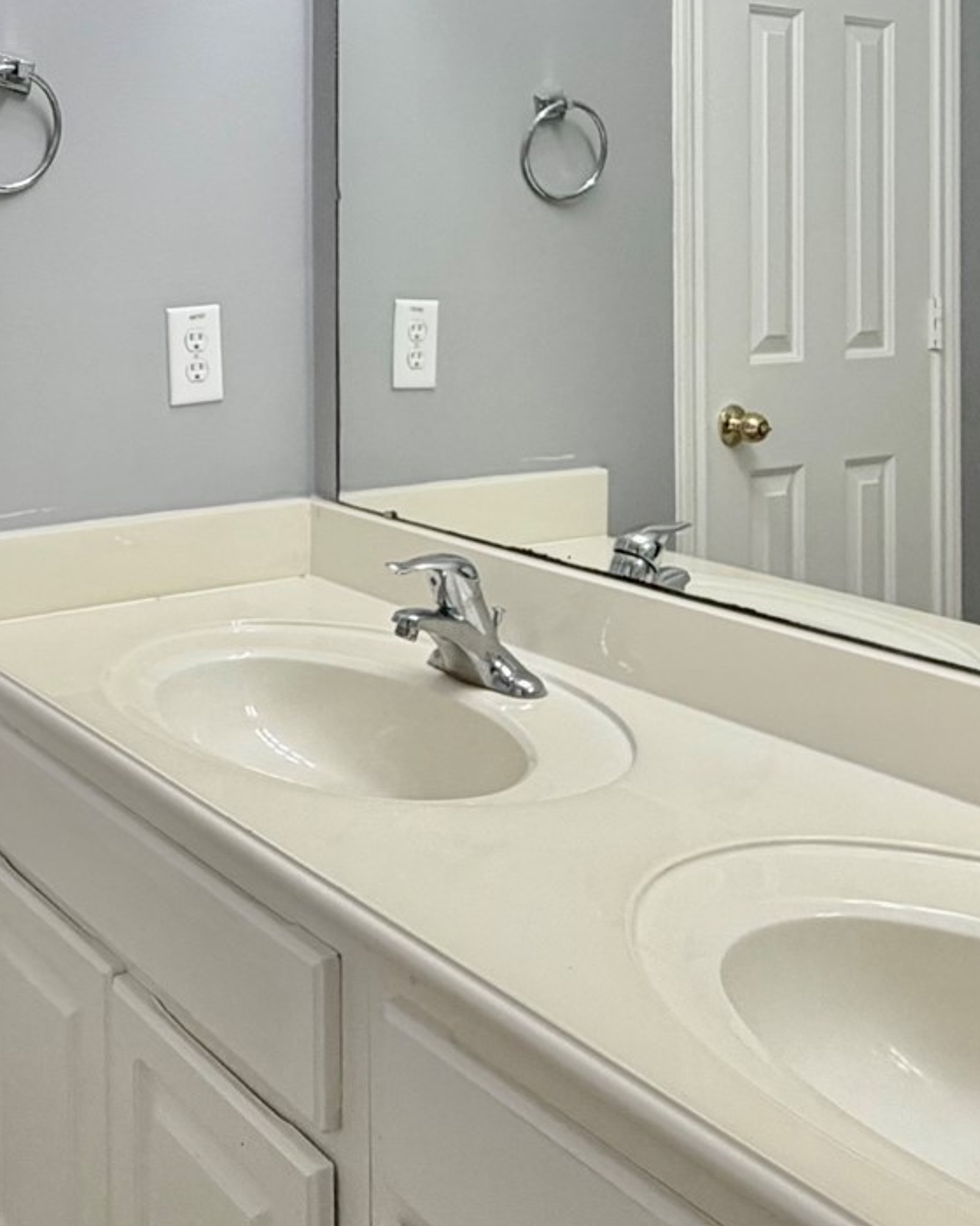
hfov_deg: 35.2
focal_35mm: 40
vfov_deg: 43.6
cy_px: 238
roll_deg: +0.5
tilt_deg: +0.0
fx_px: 1450
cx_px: 102
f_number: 2.2
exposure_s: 1/120
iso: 125
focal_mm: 2.22
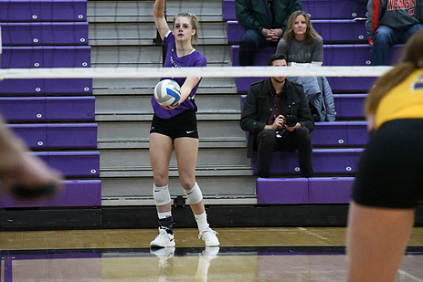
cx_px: 186
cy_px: 107
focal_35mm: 282
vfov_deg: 4.9
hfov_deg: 7.3
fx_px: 3314
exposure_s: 1/640
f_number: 5
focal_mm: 150
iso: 20000
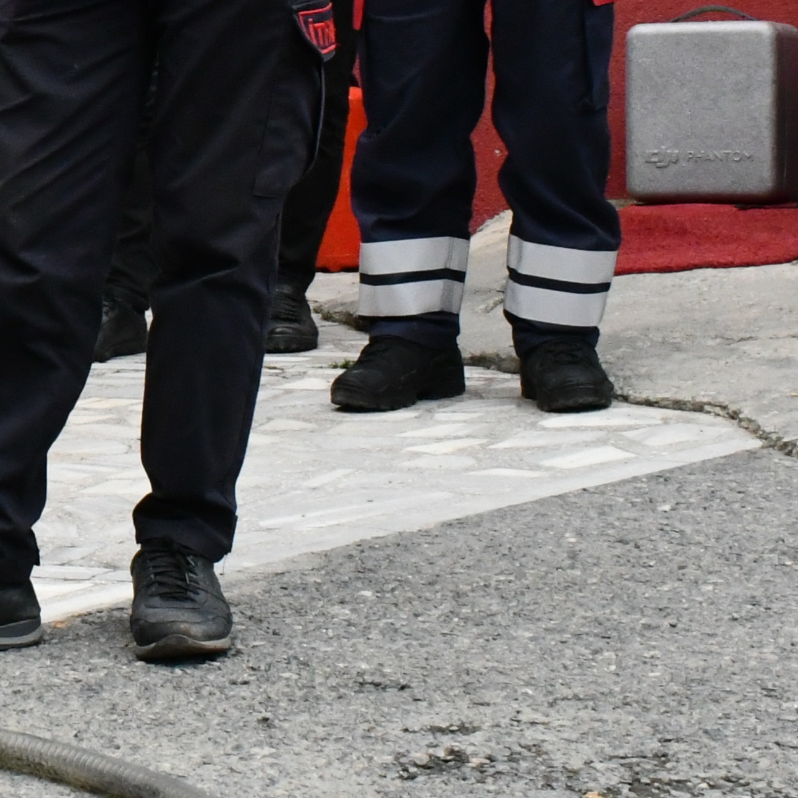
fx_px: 3443
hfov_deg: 12.5
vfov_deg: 13.1
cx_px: -428
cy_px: 16
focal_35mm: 132
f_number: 13
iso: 2500
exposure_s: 1/640
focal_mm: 24
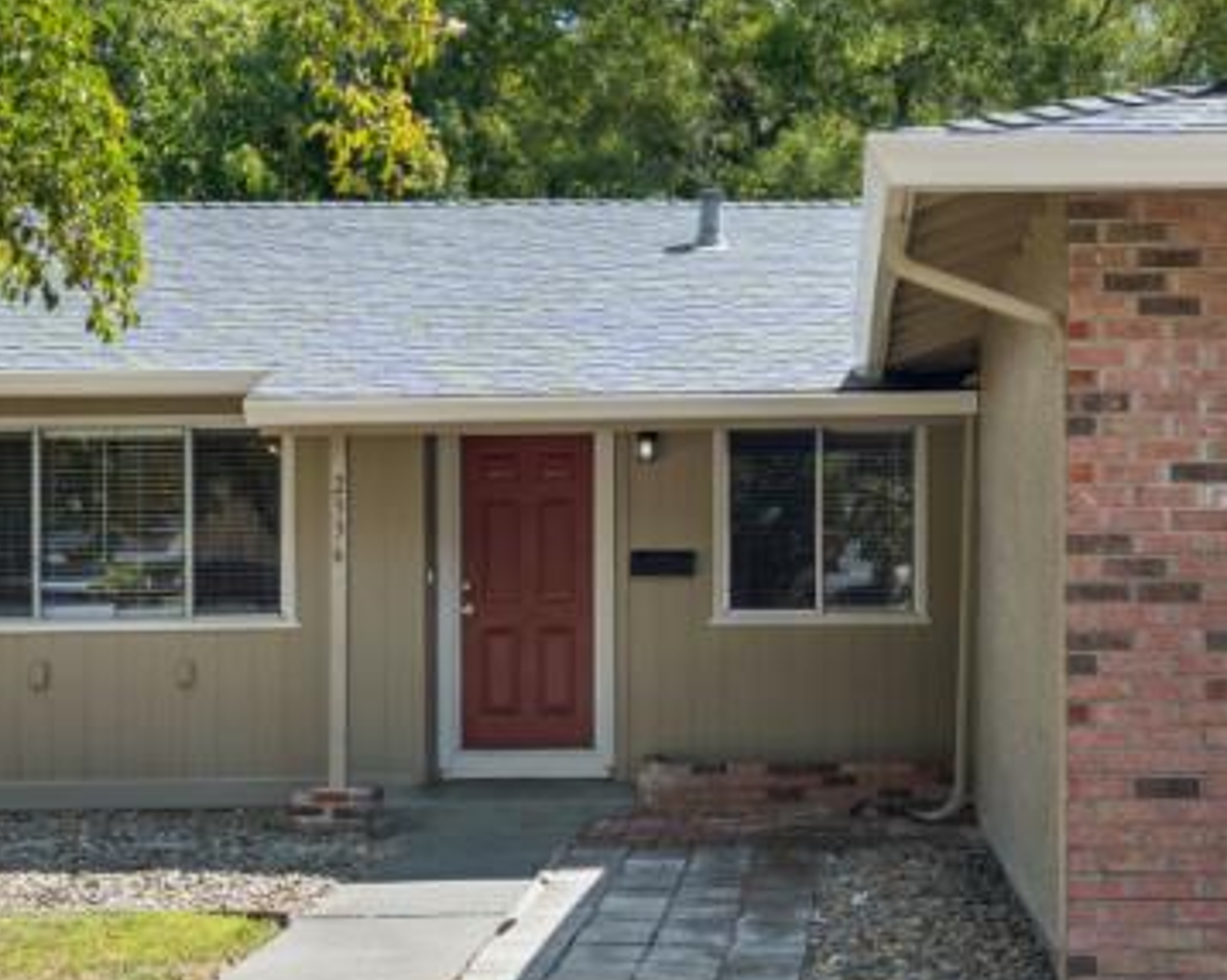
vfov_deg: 23.1
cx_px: 898
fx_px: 2358
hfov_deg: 28.8
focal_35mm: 65
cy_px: 164
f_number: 8
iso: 100
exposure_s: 1/200
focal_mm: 16.5
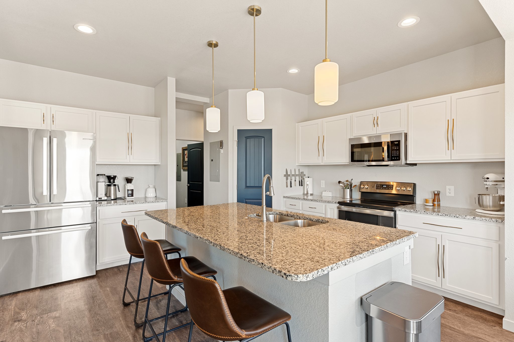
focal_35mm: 18
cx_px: 257
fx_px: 257
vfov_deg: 67.4
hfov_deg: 90.0
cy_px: 171
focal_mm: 18
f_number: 8
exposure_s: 1/5
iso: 400
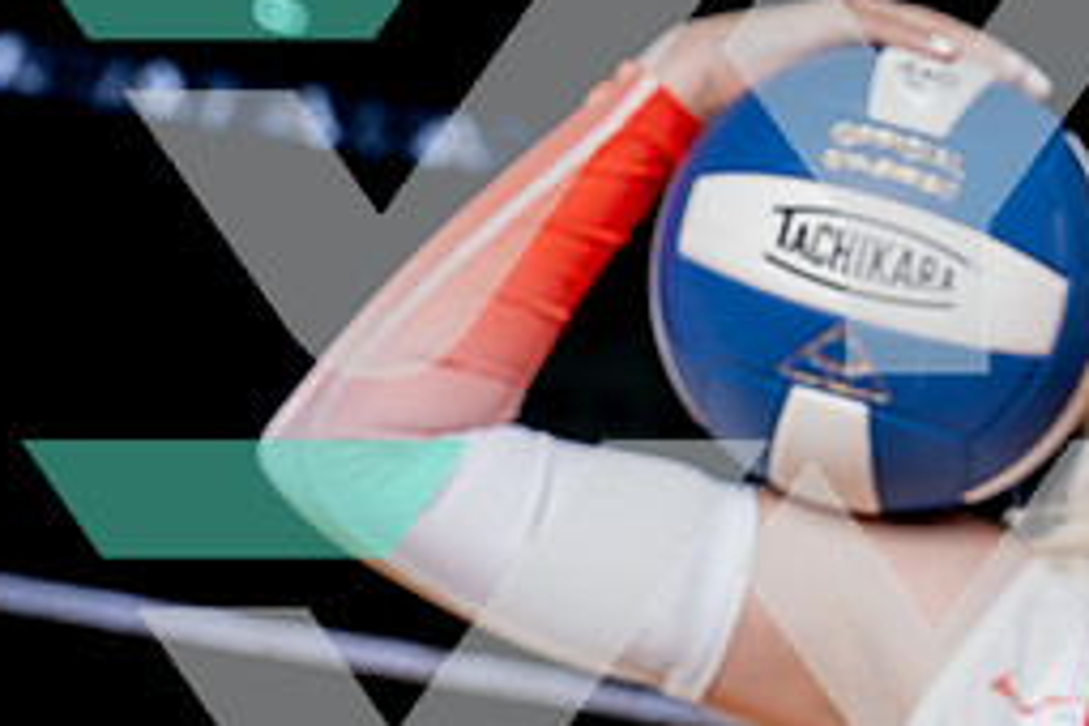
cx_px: 1110
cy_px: 668
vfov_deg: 10.3
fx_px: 3993
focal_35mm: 132
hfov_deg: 15.2
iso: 250
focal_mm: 56
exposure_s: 1/250
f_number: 5.6
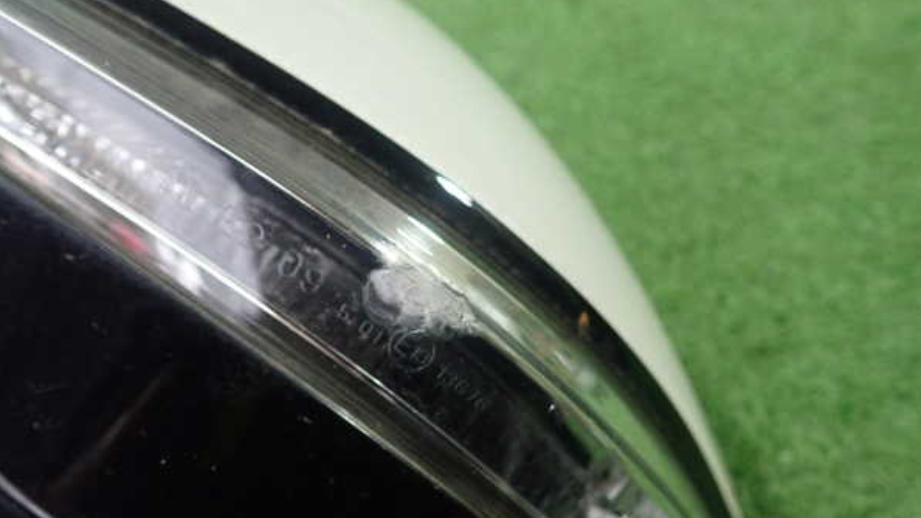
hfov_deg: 59.5
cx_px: 464
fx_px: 806
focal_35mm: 33
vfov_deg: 35.5
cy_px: 302
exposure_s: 1/125
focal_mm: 5.5
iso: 500
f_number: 2.3
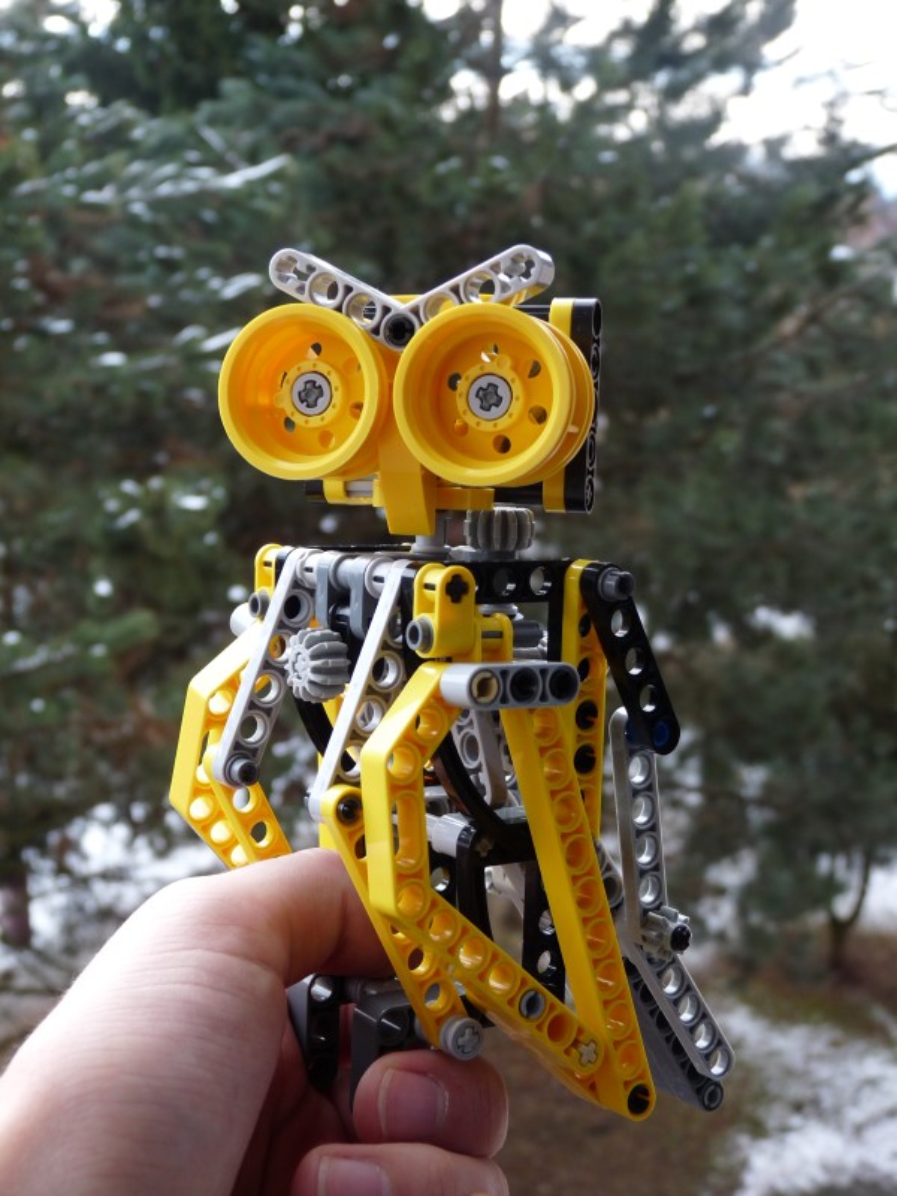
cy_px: 598
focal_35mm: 48
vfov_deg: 39.7
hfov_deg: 30.3
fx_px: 1658
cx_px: 448
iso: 100
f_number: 3.2
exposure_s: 1/125
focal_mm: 8.5
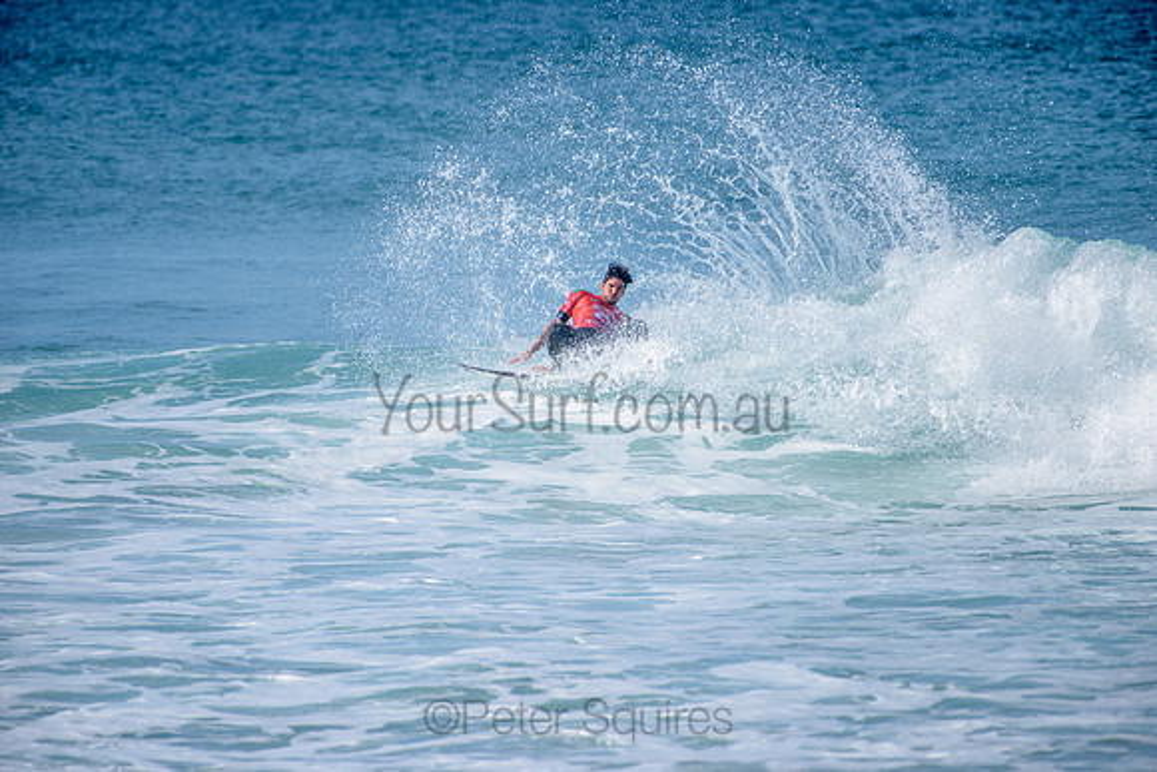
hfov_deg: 4.1
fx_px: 16072
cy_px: 386
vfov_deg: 2.8
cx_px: 578
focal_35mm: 500
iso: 160
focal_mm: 500
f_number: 5.6
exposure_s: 1/2000
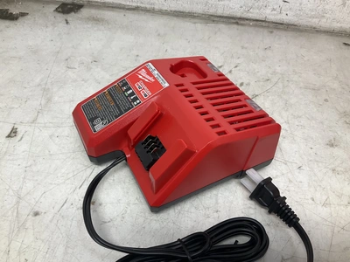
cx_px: 175
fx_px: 293
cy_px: 131
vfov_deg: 48.2
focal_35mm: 29
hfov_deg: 61.7
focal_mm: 3
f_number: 1.8
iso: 64
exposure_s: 1/120
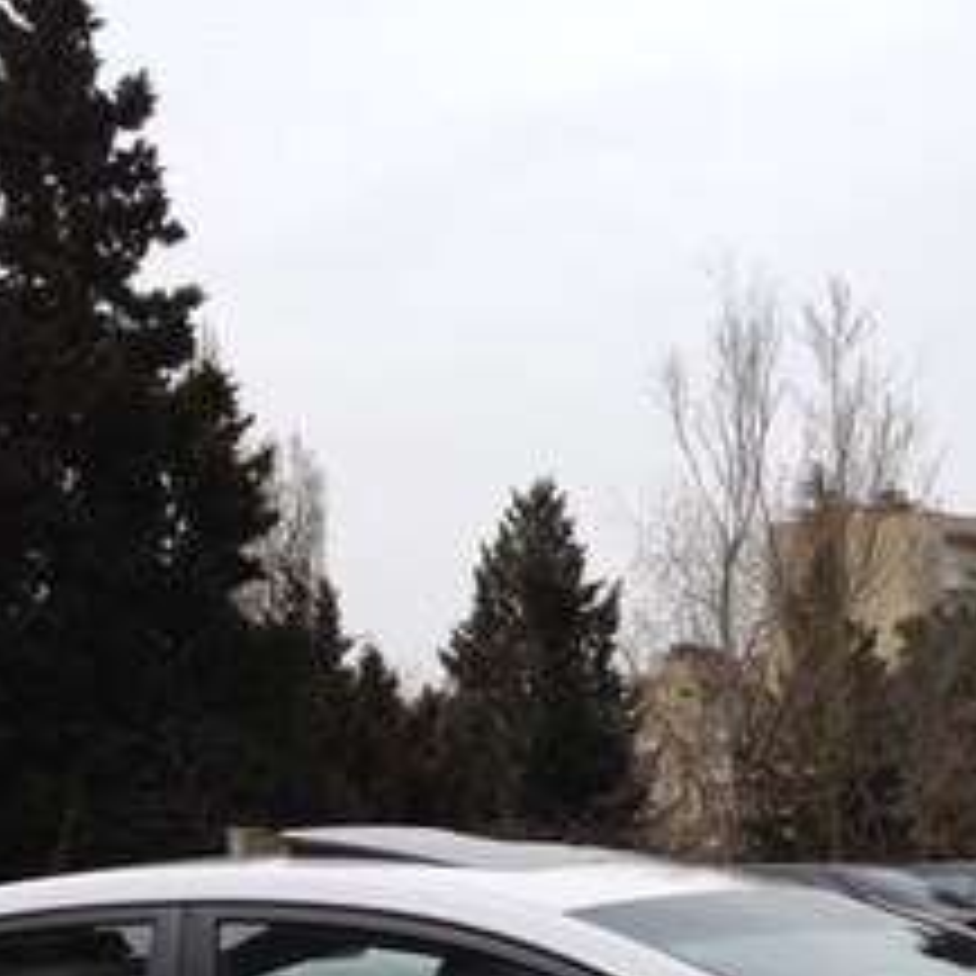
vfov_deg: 17.8
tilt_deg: -5.6
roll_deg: -1.0
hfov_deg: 18.4
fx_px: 2999
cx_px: 715
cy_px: 1095
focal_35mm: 94
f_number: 2.4
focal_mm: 4.28
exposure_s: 1/1416
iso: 50
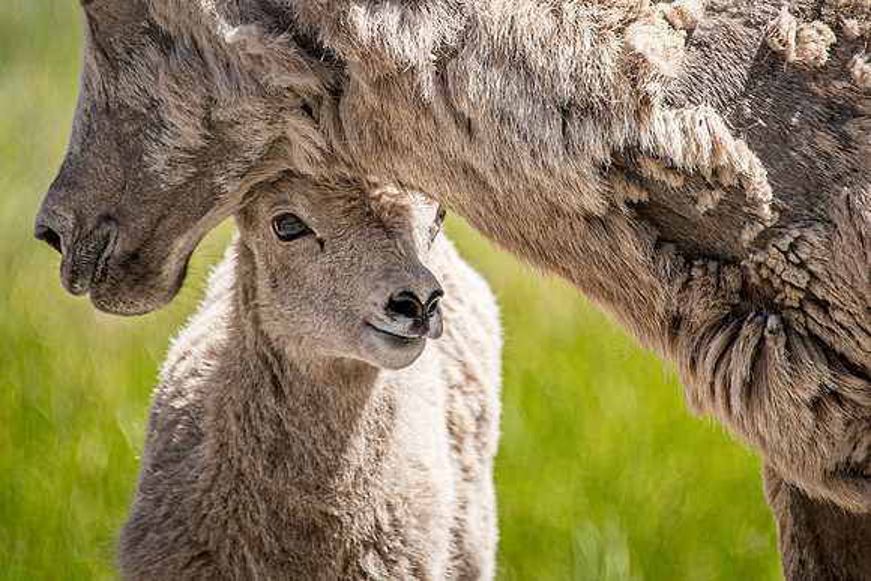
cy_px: 118
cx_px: 515
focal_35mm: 634
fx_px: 15344
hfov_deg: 3.3
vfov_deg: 2.2
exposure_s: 1/1600
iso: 400
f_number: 5.6
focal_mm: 300
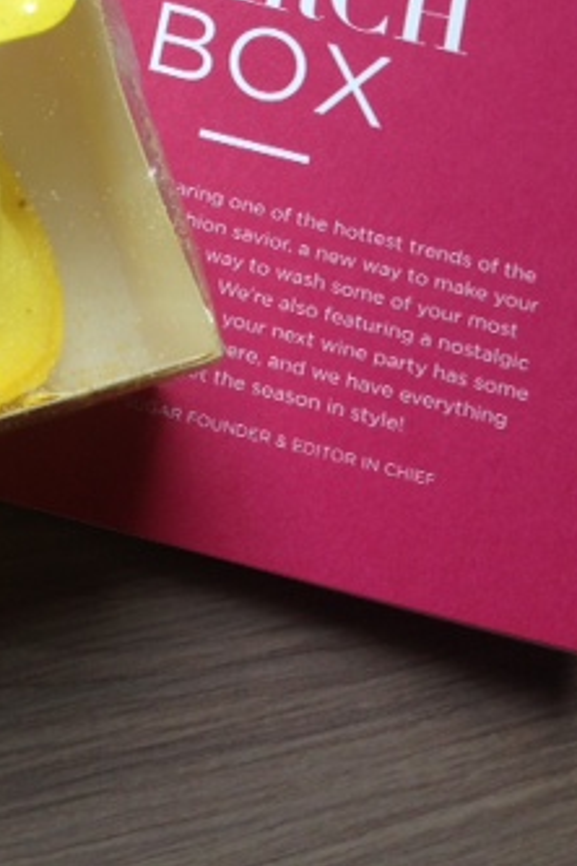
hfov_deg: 19.1
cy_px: 244
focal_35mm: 66
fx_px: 1587
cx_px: -174
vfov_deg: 30.1
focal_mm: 4.13
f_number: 2.4
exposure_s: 1/60
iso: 64
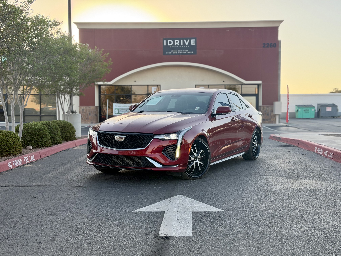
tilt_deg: -2.3
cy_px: 128
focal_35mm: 48
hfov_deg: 39.7
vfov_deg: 30.3
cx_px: 170
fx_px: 473
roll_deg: +0.3
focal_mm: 6.76
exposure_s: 1/641
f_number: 1.78
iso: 100
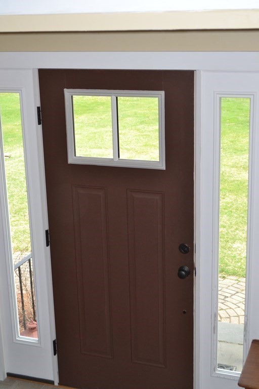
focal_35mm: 57
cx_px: 130
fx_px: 615
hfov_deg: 23.8
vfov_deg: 35.1
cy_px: 194
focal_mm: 38
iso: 800
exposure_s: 1/60
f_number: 5
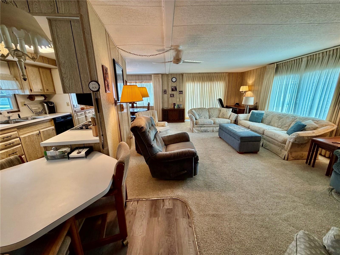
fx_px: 138
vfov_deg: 85.7
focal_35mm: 14
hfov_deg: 102.1
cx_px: 170
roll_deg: +1.4
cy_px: 128
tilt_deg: -13.0
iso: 320
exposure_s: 1/120
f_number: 2.2
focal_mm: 2.22
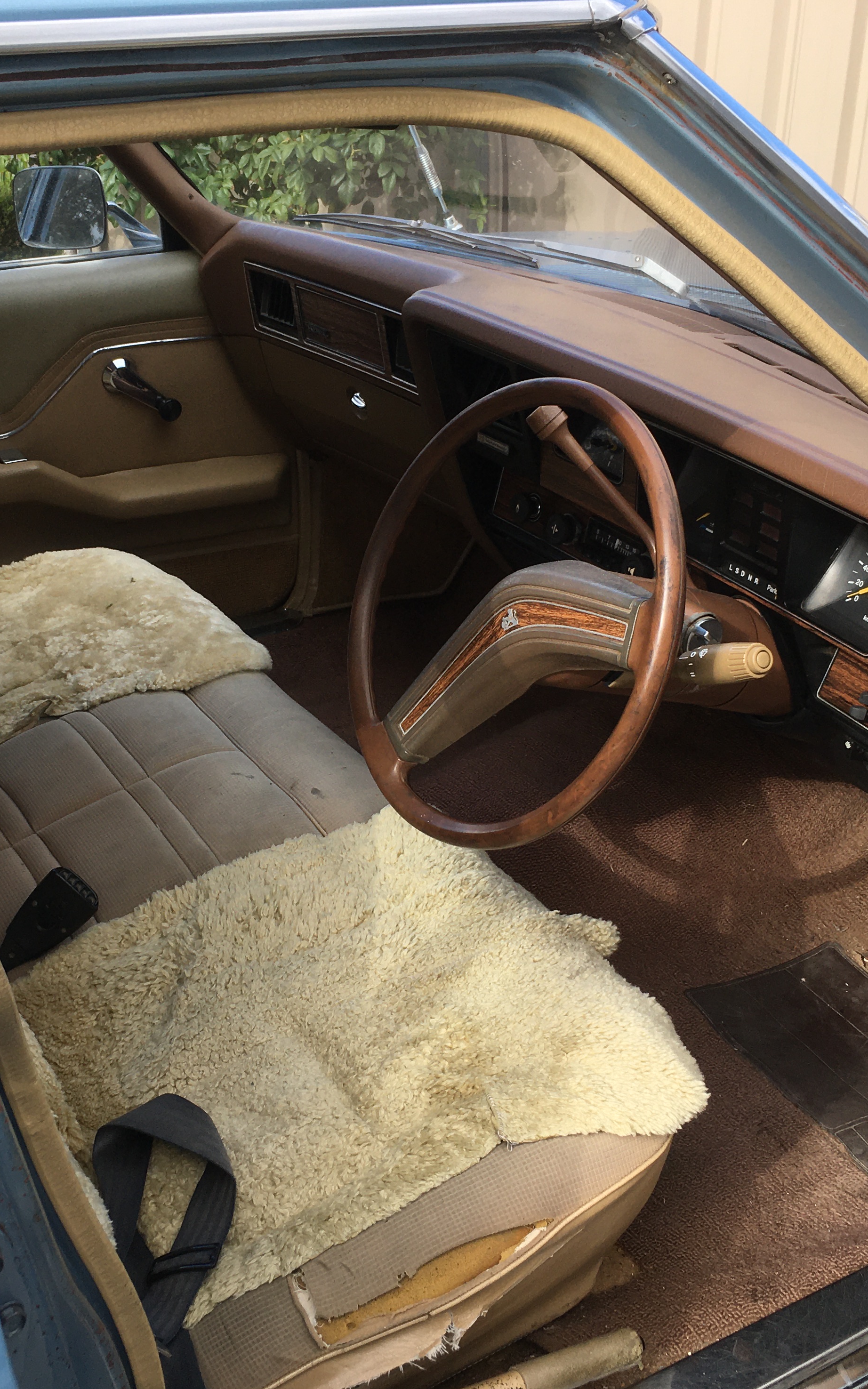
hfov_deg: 30.5
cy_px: 697
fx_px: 1590
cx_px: 356
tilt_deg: -26.9
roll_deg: -2.1
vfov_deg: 47.2
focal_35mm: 42
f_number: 2.2
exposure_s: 1/418
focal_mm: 4.15
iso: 25
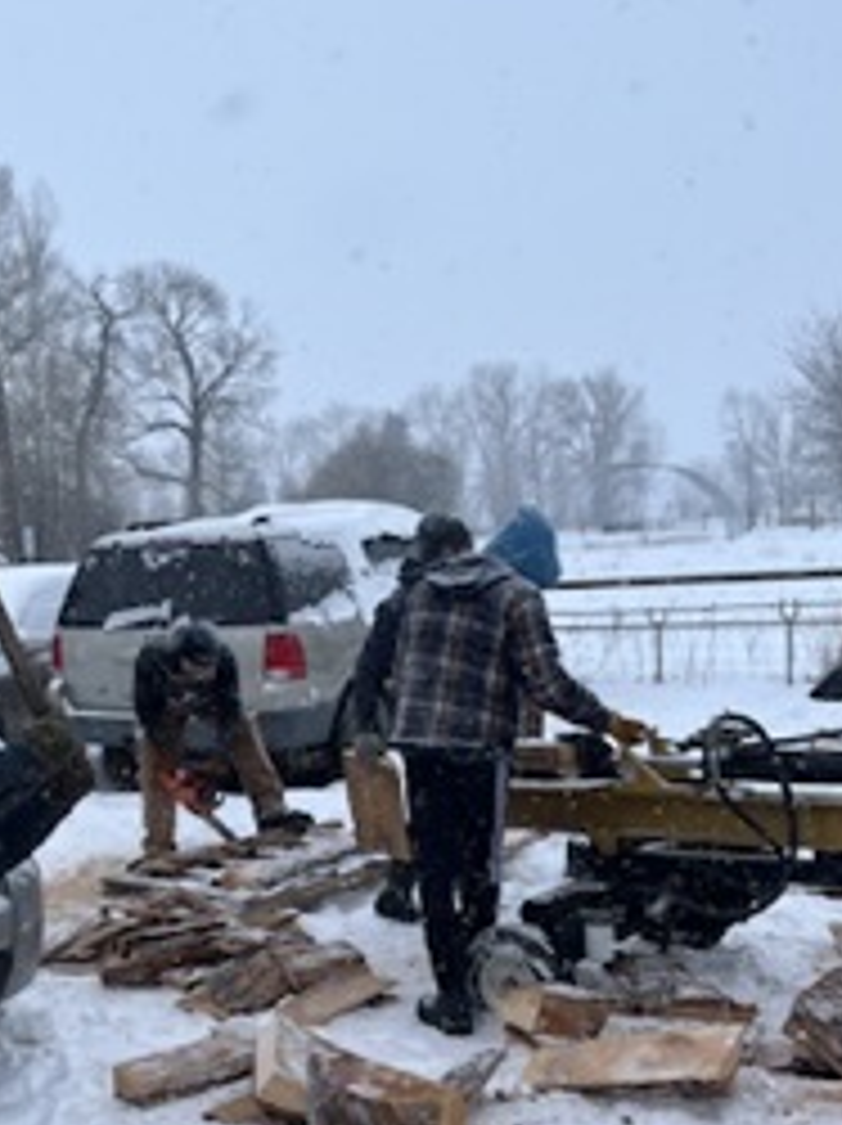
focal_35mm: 50
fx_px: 1624
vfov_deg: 37.5
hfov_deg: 28.5
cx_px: 180
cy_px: 814
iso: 50
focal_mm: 5.1
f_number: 1.6
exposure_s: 1/555
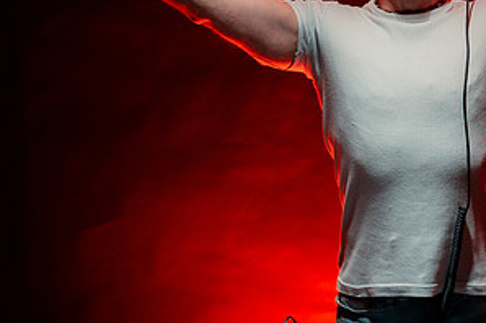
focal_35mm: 89
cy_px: 105
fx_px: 1200
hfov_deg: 22.5
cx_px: 409
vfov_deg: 15.3
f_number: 2.8
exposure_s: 1/80
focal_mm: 40
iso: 800
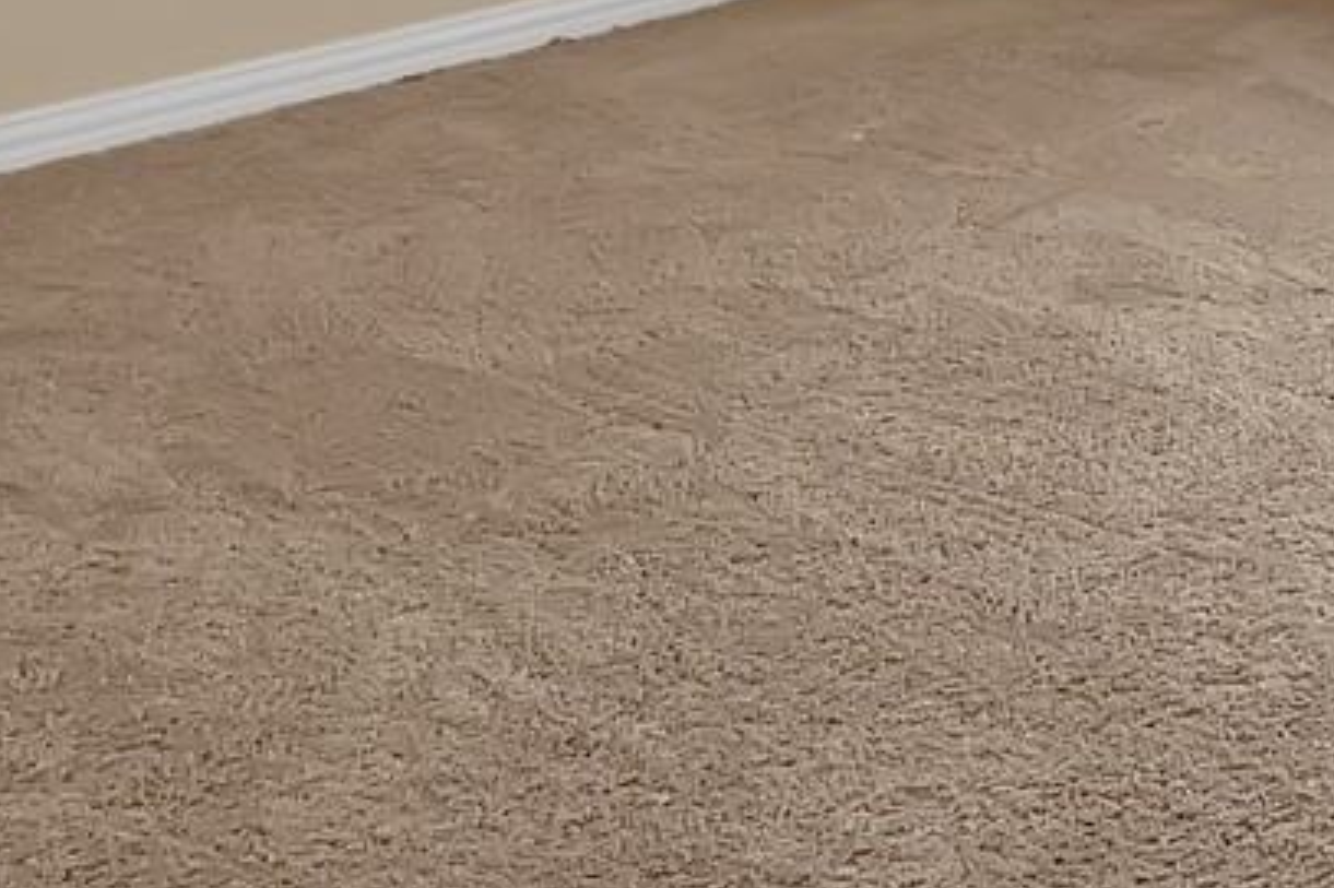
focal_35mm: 59
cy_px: -732
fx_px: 2185
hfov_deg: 30.1
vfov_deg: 18.0
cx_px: 1504
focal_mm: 12
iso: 640
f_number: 9
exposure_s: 1/13
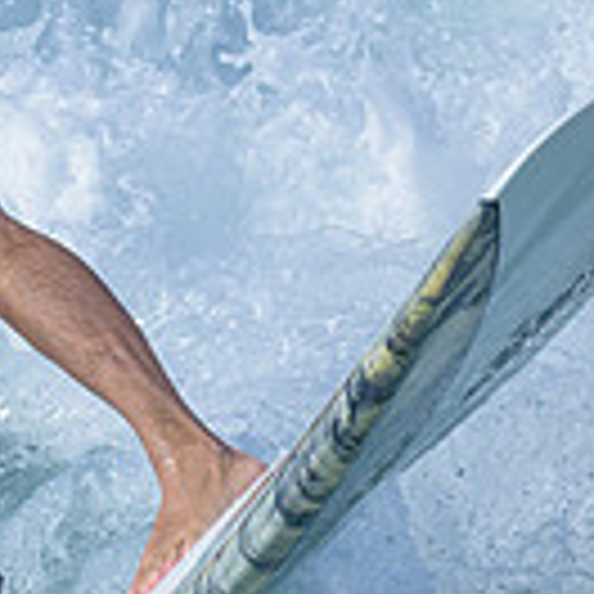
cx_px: -676
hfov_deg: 0.4
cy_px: 465
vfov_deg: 0.4
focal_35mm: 3953
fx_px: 76743
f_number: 6.3
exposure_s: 1/2000
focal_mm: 800
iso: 220
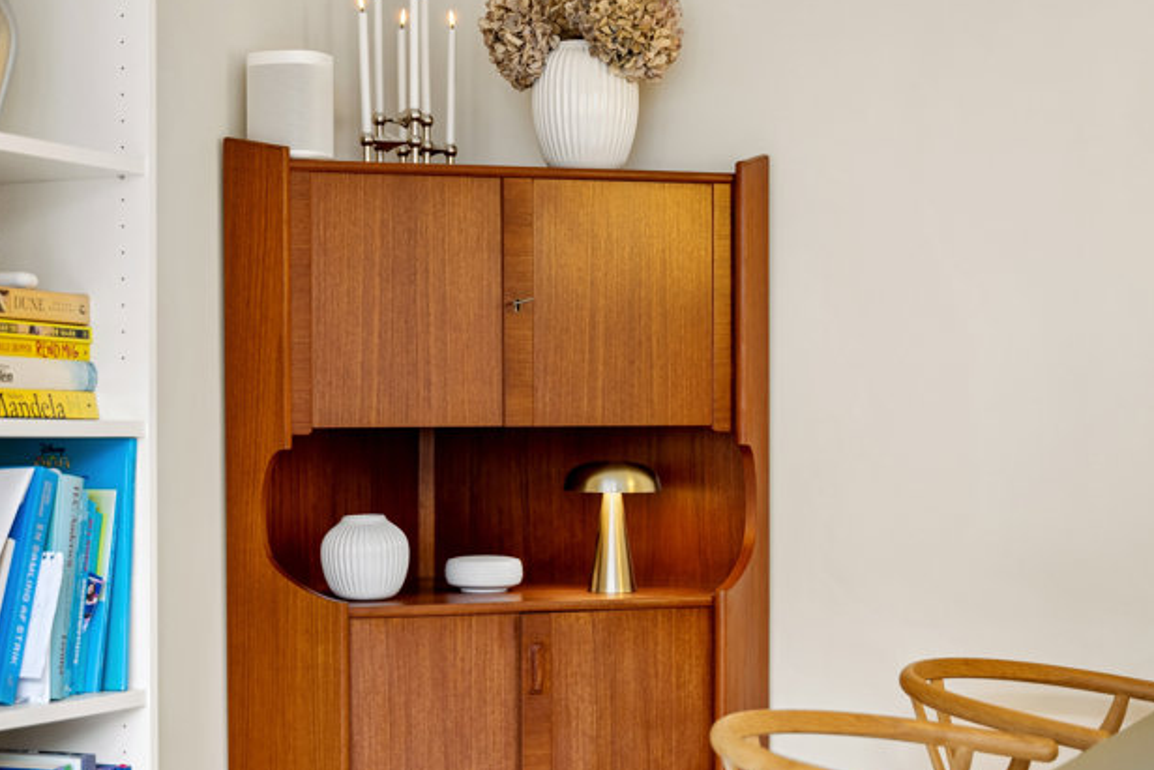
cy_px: 428
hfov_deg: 27.3
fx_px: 2373
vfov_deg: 18.4
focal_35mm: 74
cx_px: 519
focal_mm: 57
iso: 160
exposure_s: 1/20
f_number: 3.2
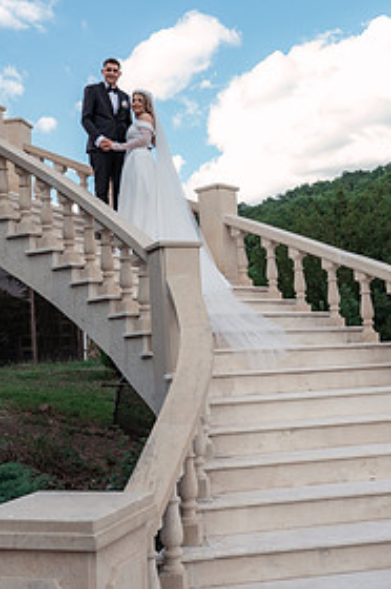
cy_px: 280
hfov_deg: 29.8
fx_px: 735
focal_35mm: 45
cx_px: 205
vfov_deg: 43.6
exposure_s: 1/500
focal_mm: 28
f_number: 3.5
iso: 160
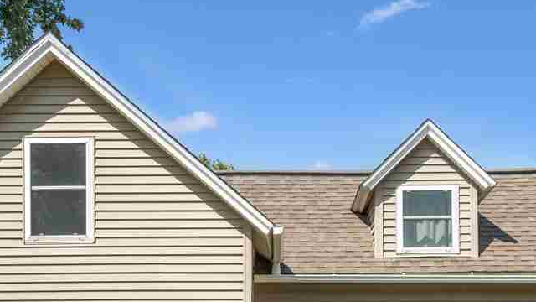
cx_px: 253
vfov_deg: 17.5
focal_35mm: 67
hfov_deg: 31.4
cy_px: 314
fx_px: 952
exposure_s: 1/2000
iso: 400
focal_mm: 32
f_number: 9
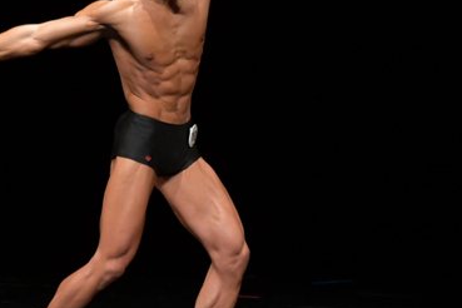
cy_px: 135
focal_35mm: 567
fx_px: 7276
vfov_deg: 2.4
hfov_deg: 3.6
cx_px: 176
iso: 3200
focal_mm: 180
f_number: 5.6
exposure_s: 1/400
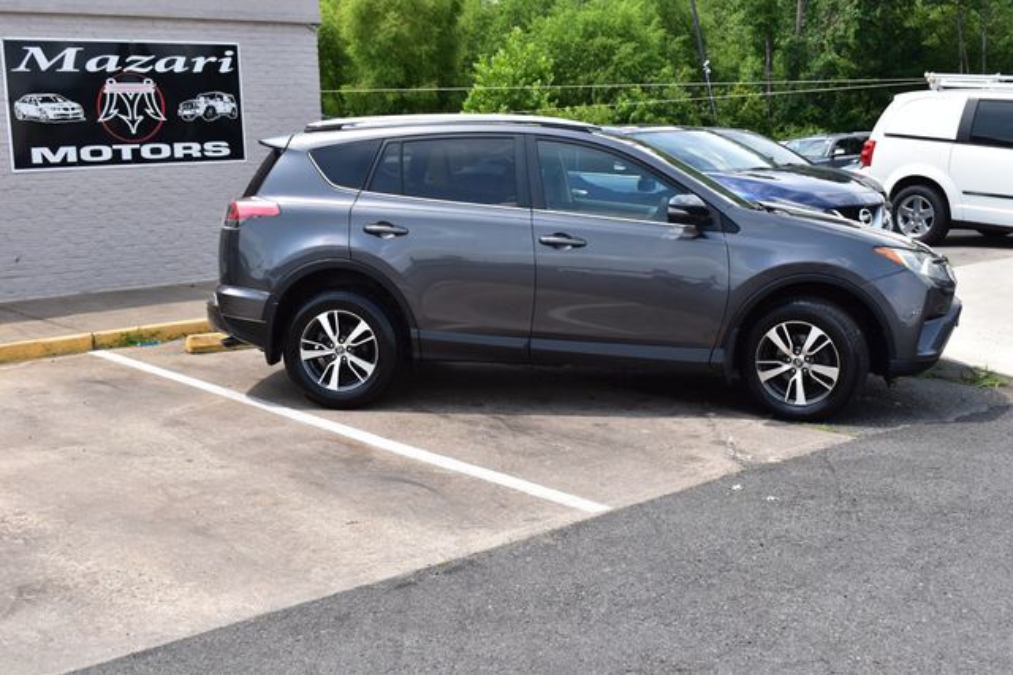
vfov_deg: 30.8
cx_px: 506
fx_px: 1223
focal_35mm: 44
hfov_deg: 45.0
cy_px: 338
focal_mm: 29
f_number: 11
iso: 400
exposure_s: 1/400
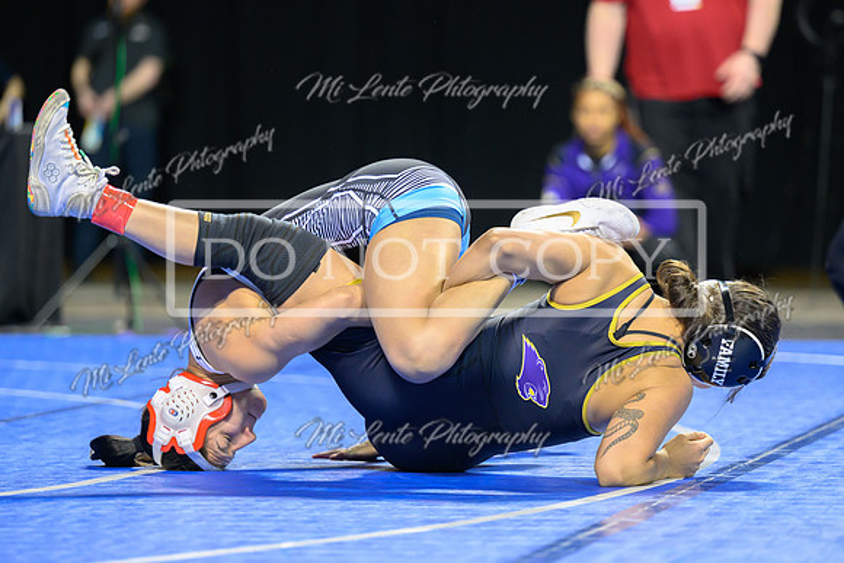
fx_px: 4198
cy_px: 262
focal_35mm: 179
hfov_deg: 11.5
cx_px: 457
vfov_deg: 7.7
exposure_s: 1/800
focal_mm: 150
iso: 3200
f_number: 2.8
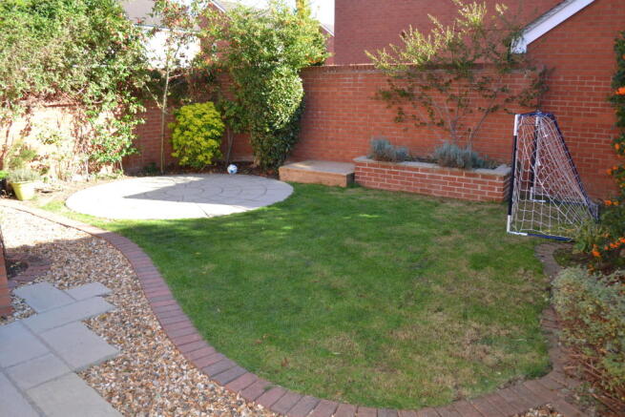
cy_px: 208
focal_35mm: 27
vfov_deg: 48.0
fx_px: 469
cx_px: 312
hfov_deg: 67.4
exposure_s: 1/125
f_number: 4
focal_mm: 18
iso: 110
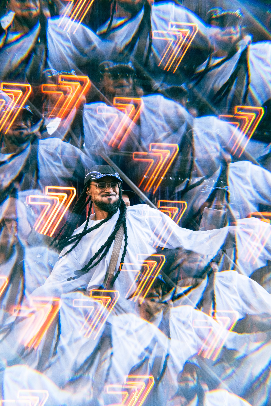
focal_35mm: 83
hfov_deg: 16.5
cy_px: 203
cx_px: 136
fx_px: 937
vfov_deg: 24.5
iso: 640
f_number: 3.2
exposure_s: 1/250
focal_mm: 55
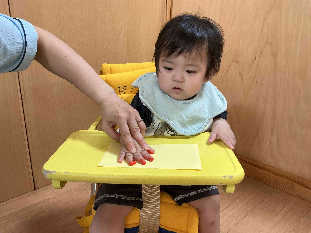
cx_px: 156
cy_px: 116
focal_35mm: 29
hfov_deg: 61.7
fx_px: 261
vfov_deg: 48.2
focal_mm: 3
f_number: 1.8
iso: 125
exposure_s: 1/60
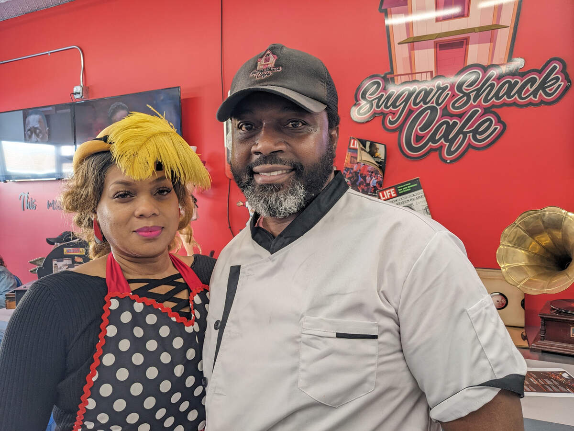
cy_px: 216
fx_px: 448
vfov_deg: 51.4
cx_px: 287
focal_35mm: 27
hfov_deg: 65.3
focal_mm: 4.38
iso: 75
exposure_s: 1/40
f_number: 1.73
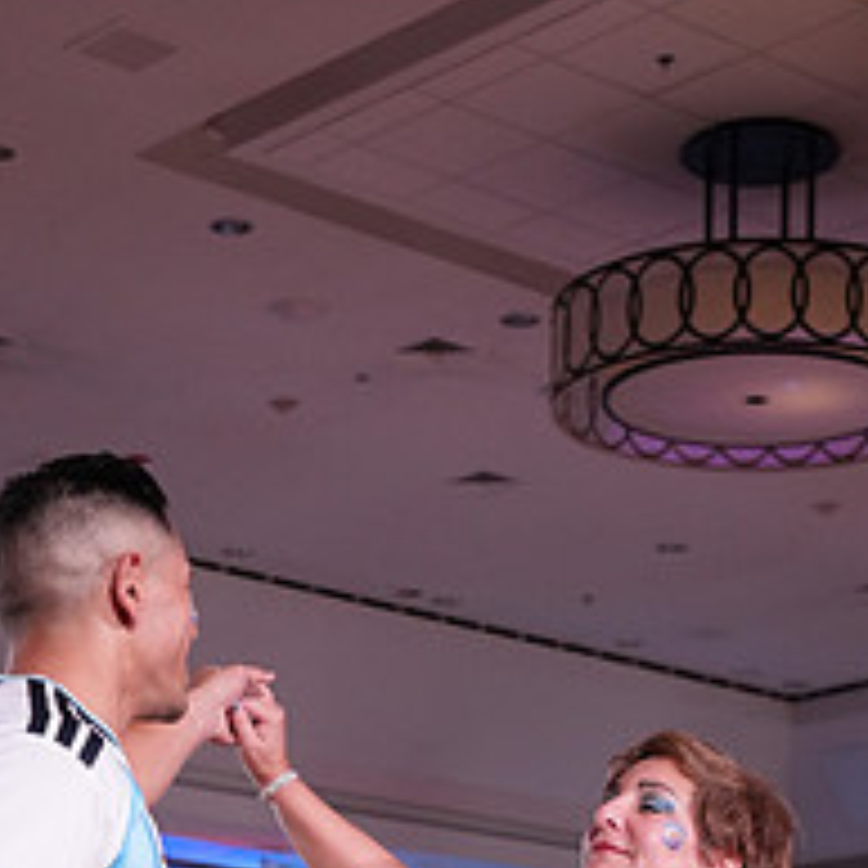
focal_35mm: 102
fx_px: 2894
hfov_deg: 17.0
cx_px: 358
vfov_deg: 15.9
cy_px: 1237
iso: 2500
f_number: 4
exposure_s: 1/500
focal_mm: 40
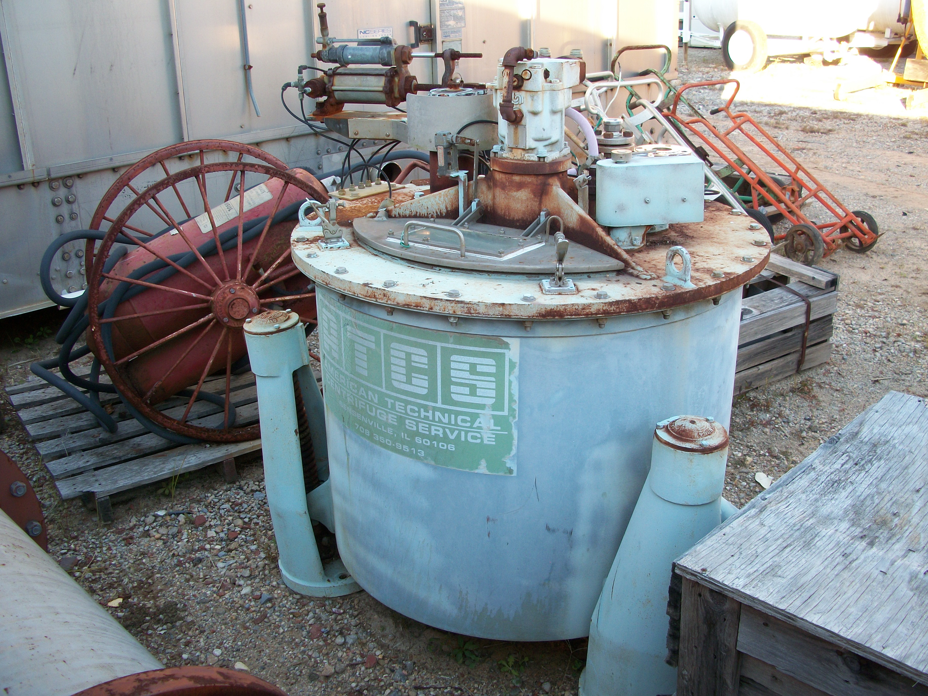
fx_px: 938
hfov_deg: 52.6
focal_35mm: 35
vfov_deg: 40.7
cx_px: 464
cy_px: 348
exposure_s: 1/80
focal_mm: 6.3
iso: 80
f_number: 3.1
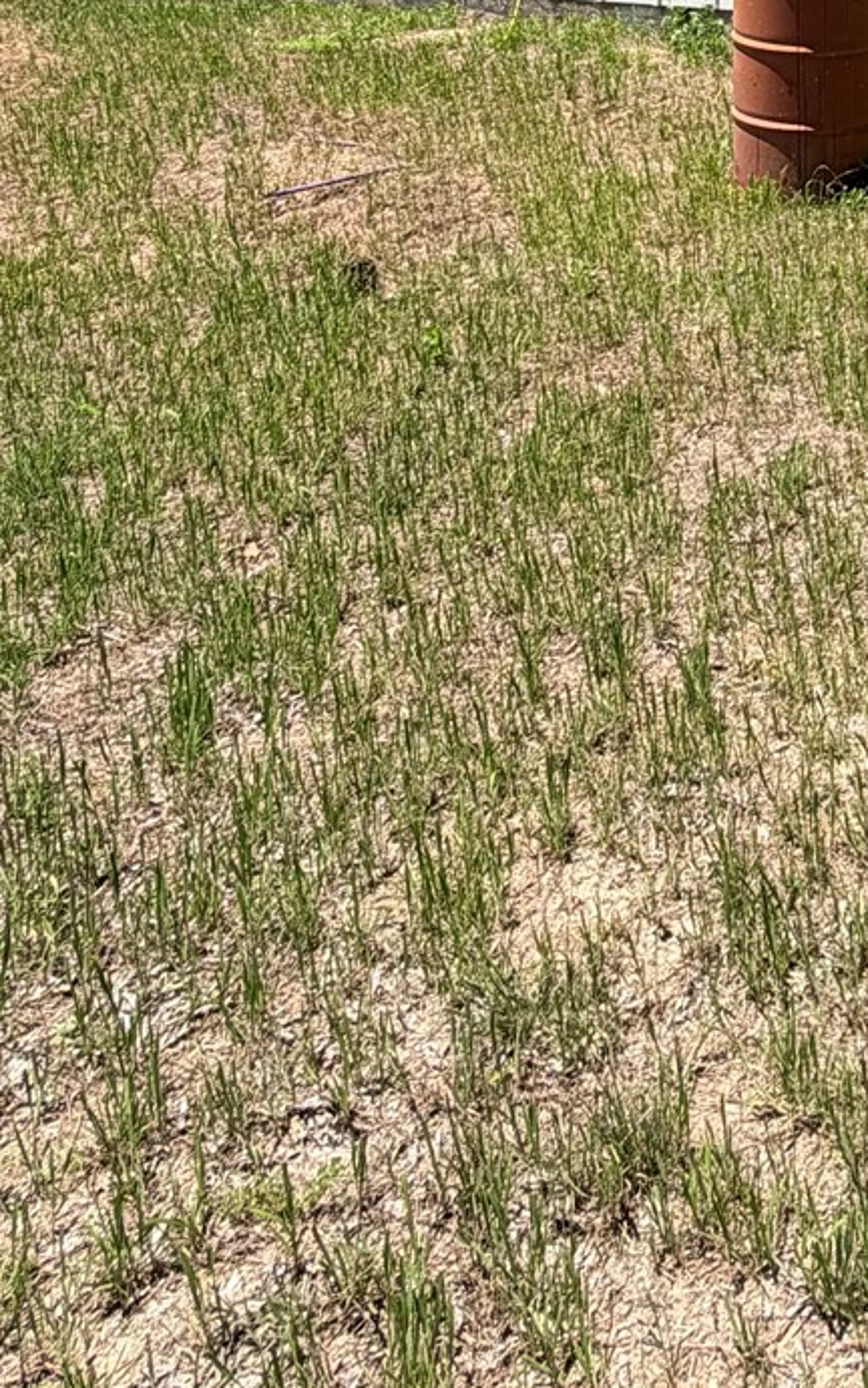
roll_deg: +1.5
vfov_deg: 37.9
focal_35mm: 44
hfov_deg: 26.2
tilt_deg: -1.5
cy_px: -133
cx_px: 1031
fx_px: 1665
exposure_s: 1/770
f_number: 2.2
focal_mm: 2.22
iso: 25
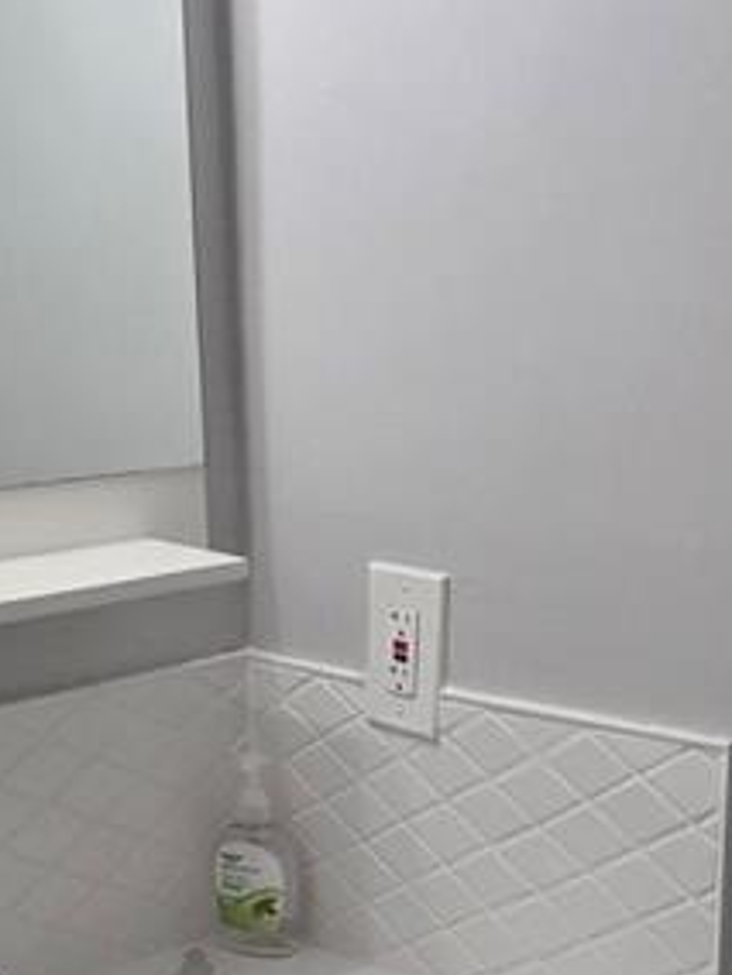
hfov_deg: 26.6
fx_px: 1551
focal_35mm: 55
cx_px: 381
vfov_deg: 33.6
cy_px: 824
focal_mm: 2.2
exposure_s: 1/120
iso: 64
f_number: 2.2
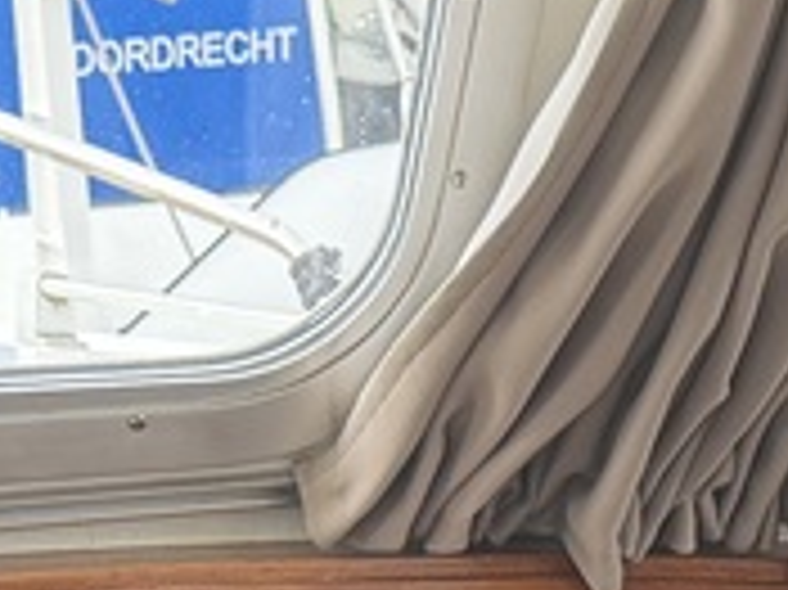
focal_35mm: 165
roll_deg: -0.5
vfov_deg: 7.6
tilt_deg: -23.7
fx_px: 3753
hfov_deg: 11.3
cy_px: 1887
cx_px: 1328
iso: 80
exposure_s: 1/180
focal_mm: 6.76
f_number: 1.78
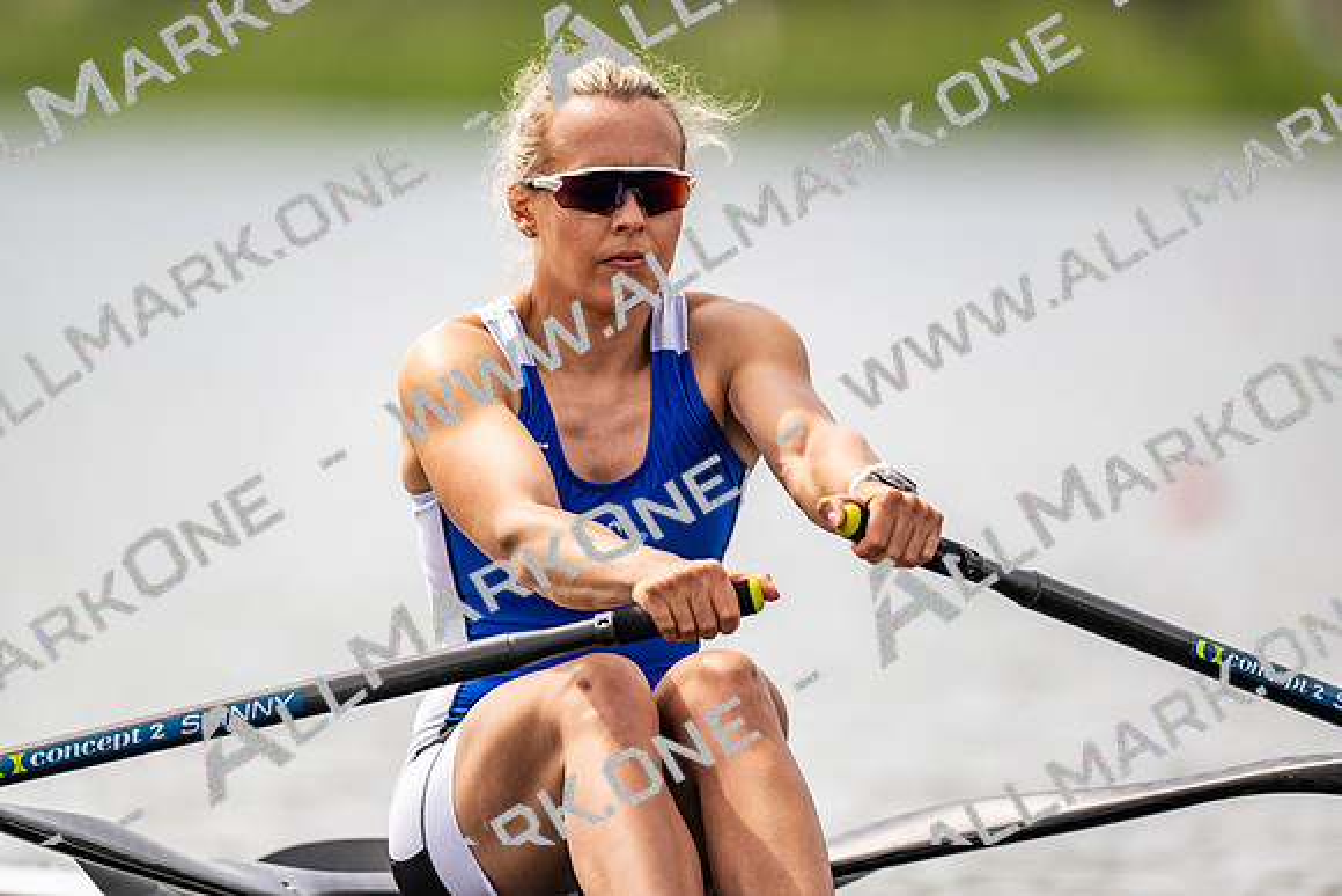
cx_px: 671
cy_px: 448
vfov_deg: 2.3
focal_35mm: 600
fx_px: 22371
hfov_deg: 3.4
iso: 450
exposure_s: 1/2500
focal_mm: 600
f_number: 4
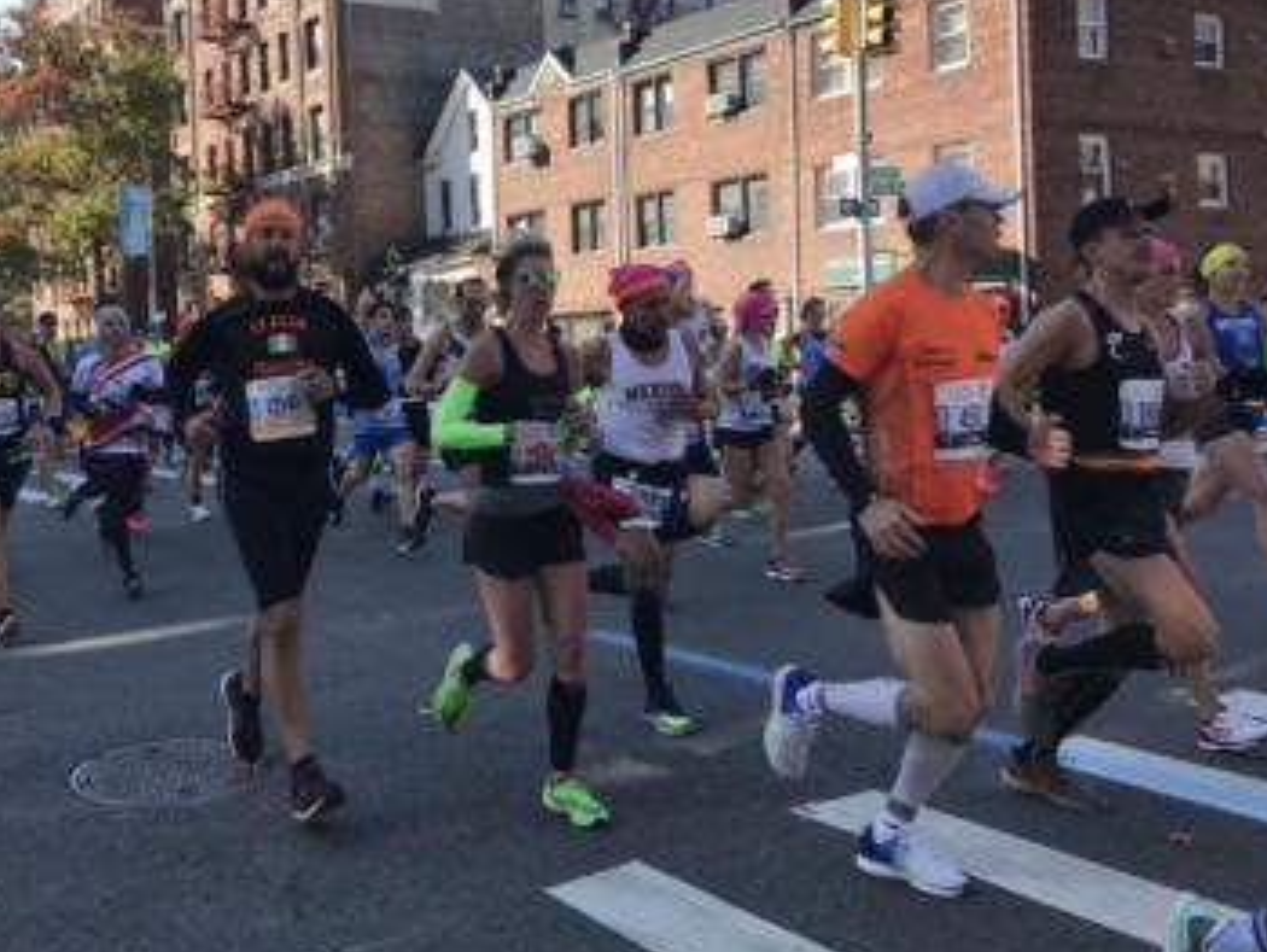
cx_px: 420
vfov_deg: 35.8
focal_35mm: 40
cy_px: 371
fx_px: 1465
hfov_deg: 46.0
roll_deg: +1.8
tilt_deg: +0.9
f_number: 1.8
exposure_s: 1/855
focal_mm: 3.99
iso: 20
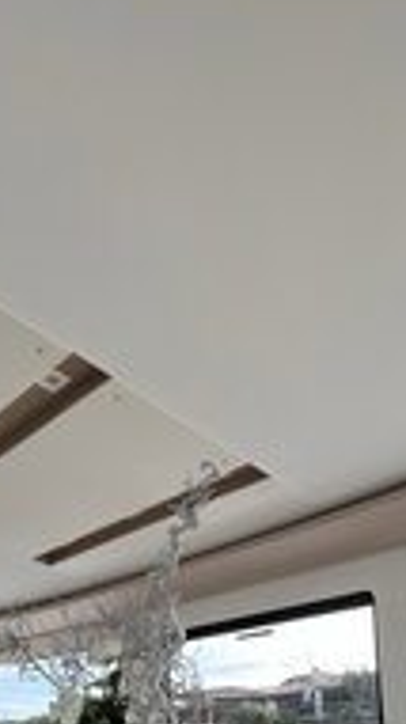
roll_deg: -0.7
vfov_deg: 50.3
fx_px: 614
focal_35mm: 32
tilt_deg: +5.0
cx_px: 34
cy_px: 713
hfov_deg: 34.4
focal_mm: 2.22
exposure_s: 1/238
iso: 40
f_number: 2.2
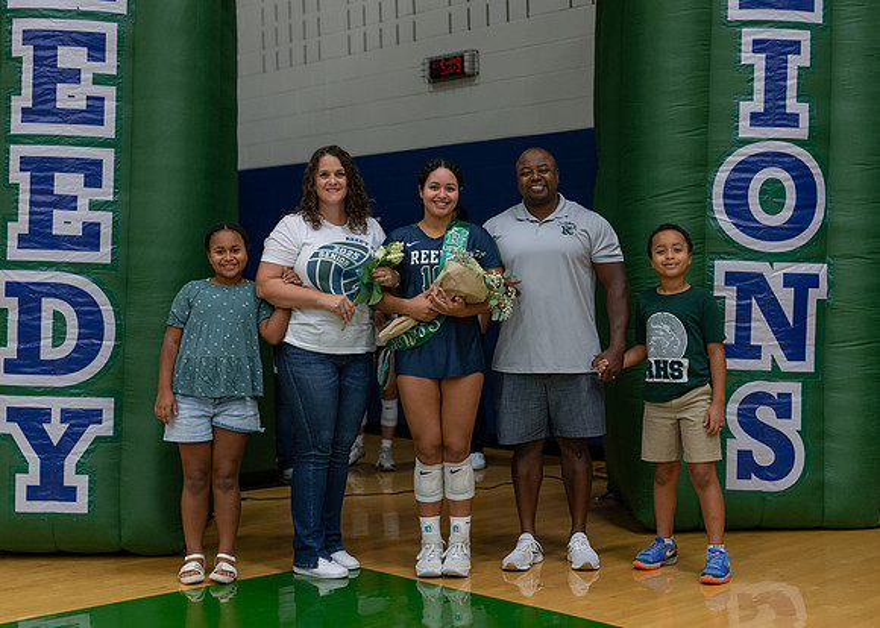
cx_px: 435
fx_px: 1413
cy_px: 327
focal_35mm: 57
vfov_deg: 25.1
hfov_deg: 34.6
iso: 800
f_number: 1.8
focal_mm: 50
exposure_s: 1/320
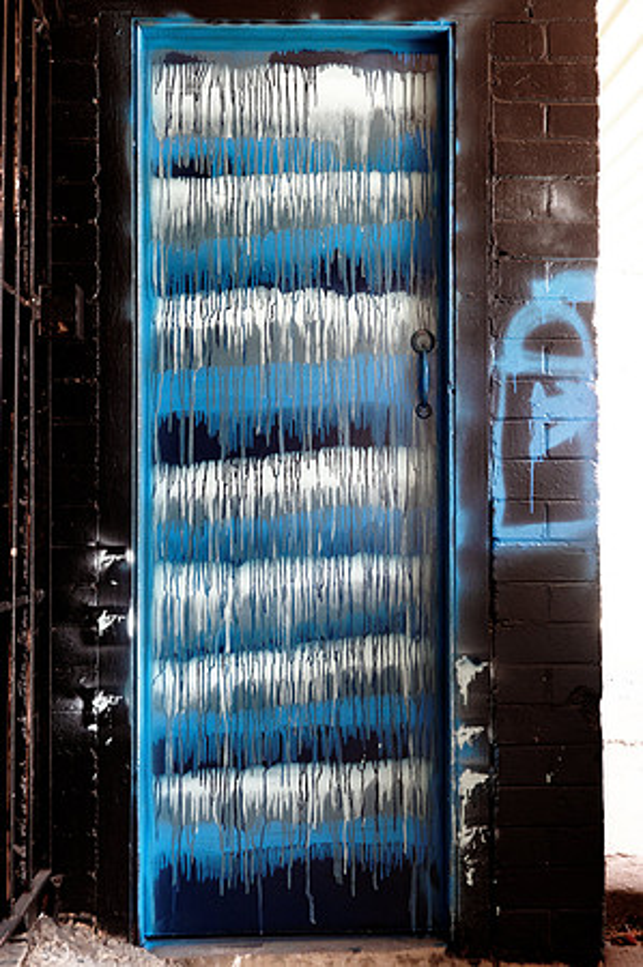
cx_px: 322
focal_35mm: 45
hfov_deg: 29.8
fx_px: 1208
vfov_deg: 43.6
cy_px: 484
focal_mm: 30
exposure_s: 1/80
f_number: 4
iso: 400
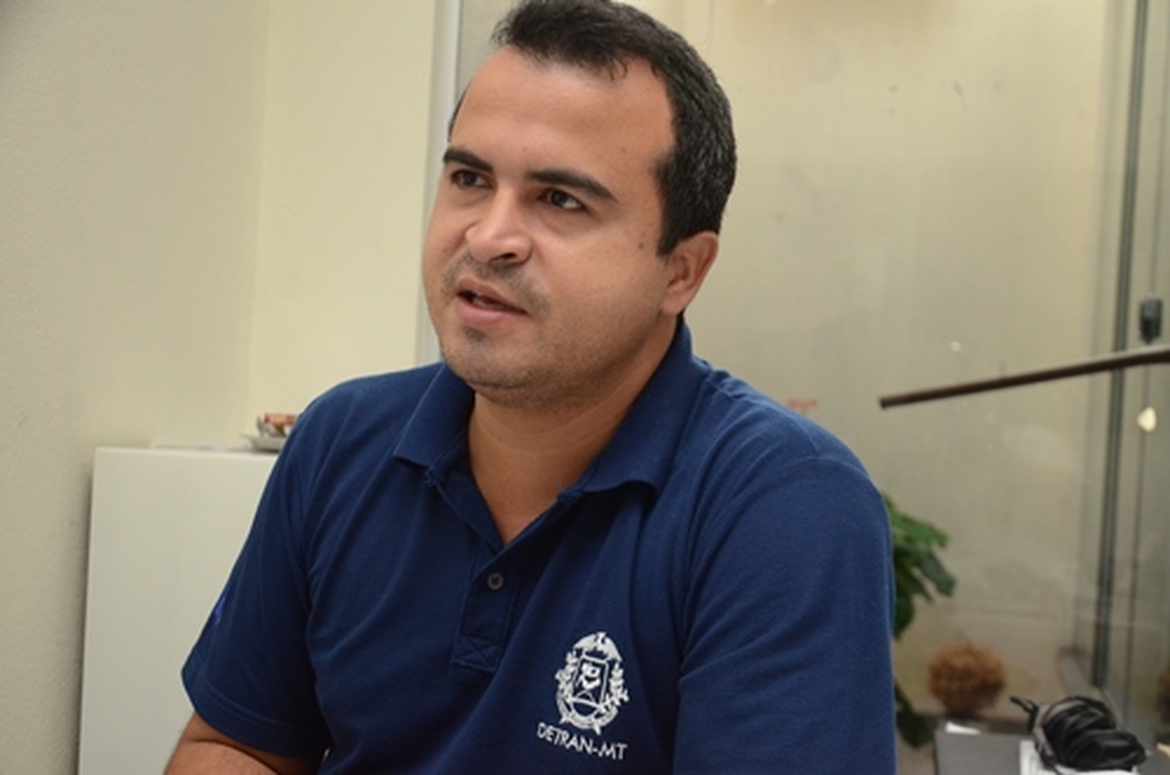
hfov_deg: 41.2
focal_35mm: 48
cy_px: 388
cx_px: 585
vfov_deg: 27.9
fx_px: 1557
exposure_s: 1/100
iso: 1600
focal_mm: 32
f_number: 4.2
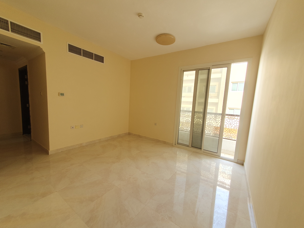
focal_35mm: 13
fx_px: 114
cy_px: 114
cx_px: 152
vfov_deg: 89.9
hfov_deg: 106.2
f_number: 2.2
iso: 50
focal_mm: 1.8
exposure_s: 1/50
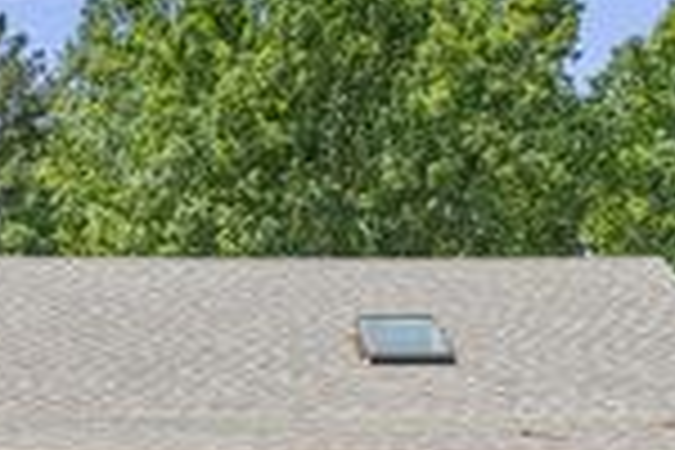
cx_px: 189
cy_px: 504
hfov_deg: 25.1
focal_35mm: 80
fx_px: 1500
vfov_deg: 16.5
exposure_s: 1/15
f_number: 11
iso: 800
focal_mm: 24
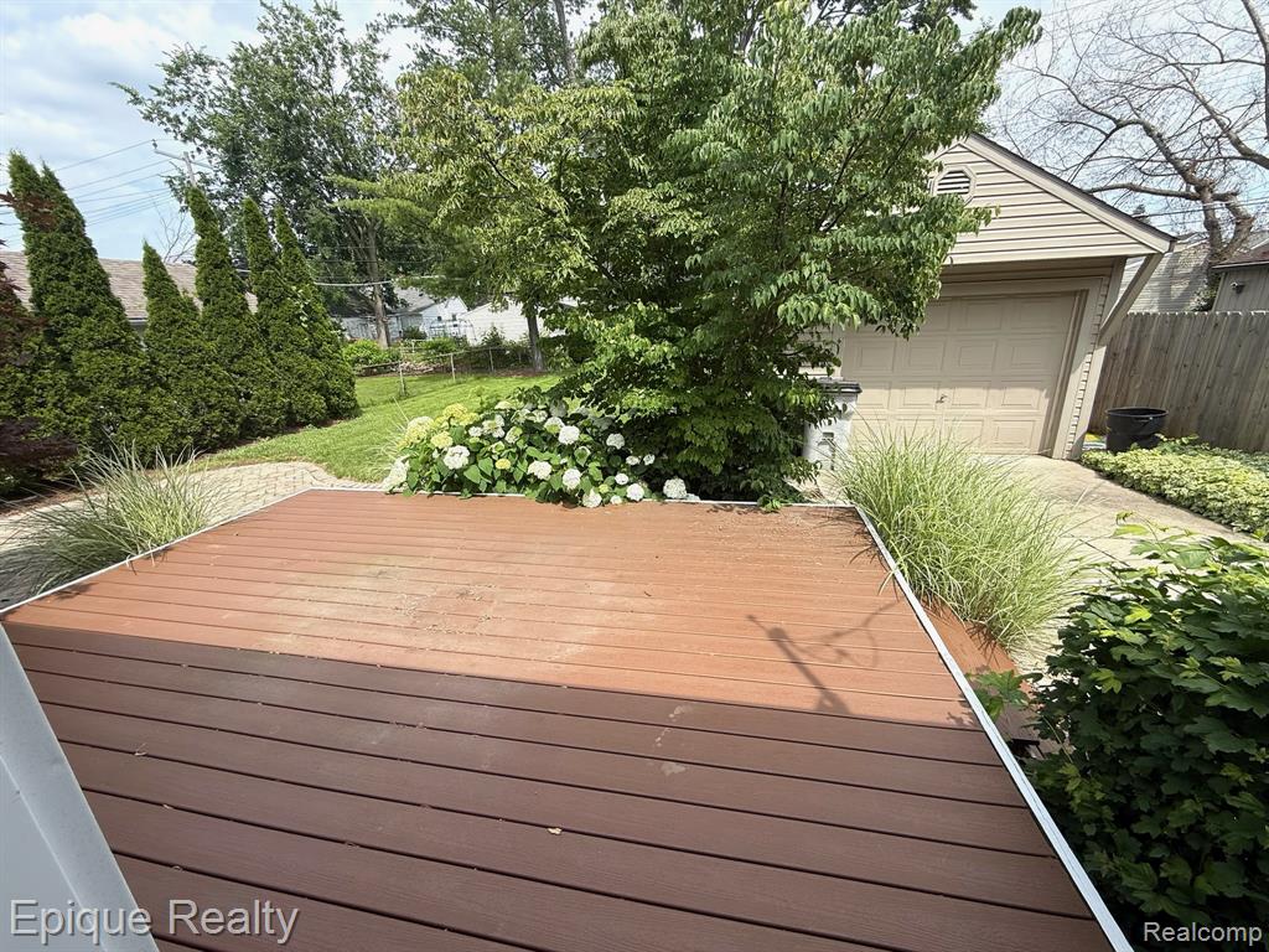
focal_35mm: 14
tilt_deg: -17.8
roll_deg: +2.8
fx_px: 513
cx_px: 634
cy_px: 476
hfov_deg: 102.1
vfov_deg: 85.7
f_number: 2.2
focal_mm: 2.22
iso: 50
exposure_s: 1/970
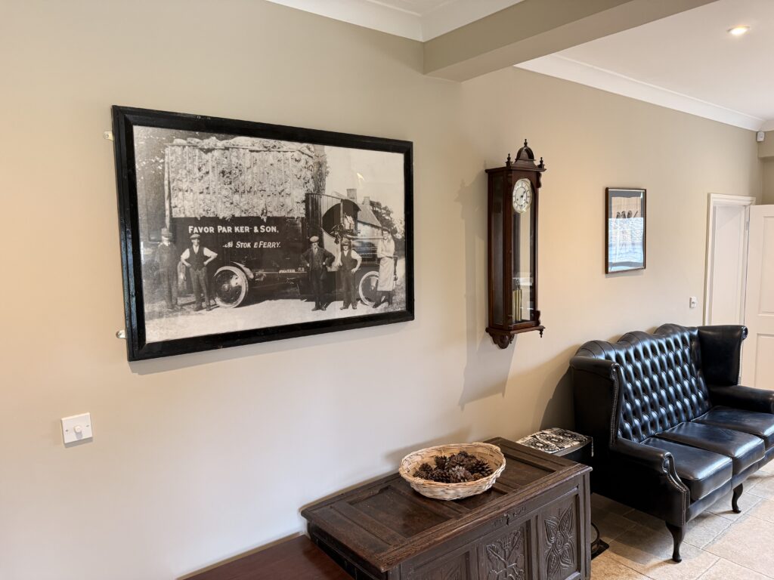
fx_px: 537
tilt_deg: -5.7
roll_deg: +0.6
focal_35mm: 24
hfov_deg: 71.6
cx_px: 387
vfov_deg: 56.8
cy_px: 290
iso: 200
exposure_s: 1/50
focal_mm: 6.76
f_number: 1.78
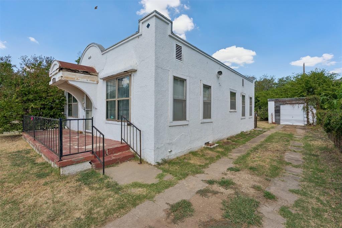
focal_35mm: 16
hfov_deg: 96.7
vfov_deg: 73.7
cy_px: 114
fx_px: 152
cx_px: 171
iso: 200
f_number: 8
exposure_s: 1/1000
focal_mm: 16
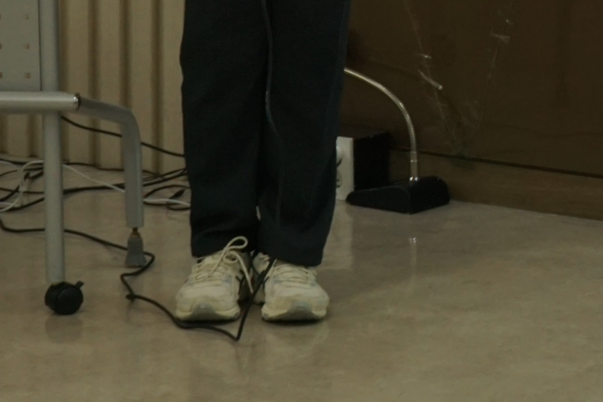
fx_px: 3969
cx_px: 967
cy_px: -342
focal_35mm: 237
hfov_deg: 8.5
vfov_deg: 5.7
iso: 500
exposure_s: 1/160
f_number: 5.6
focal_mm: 42
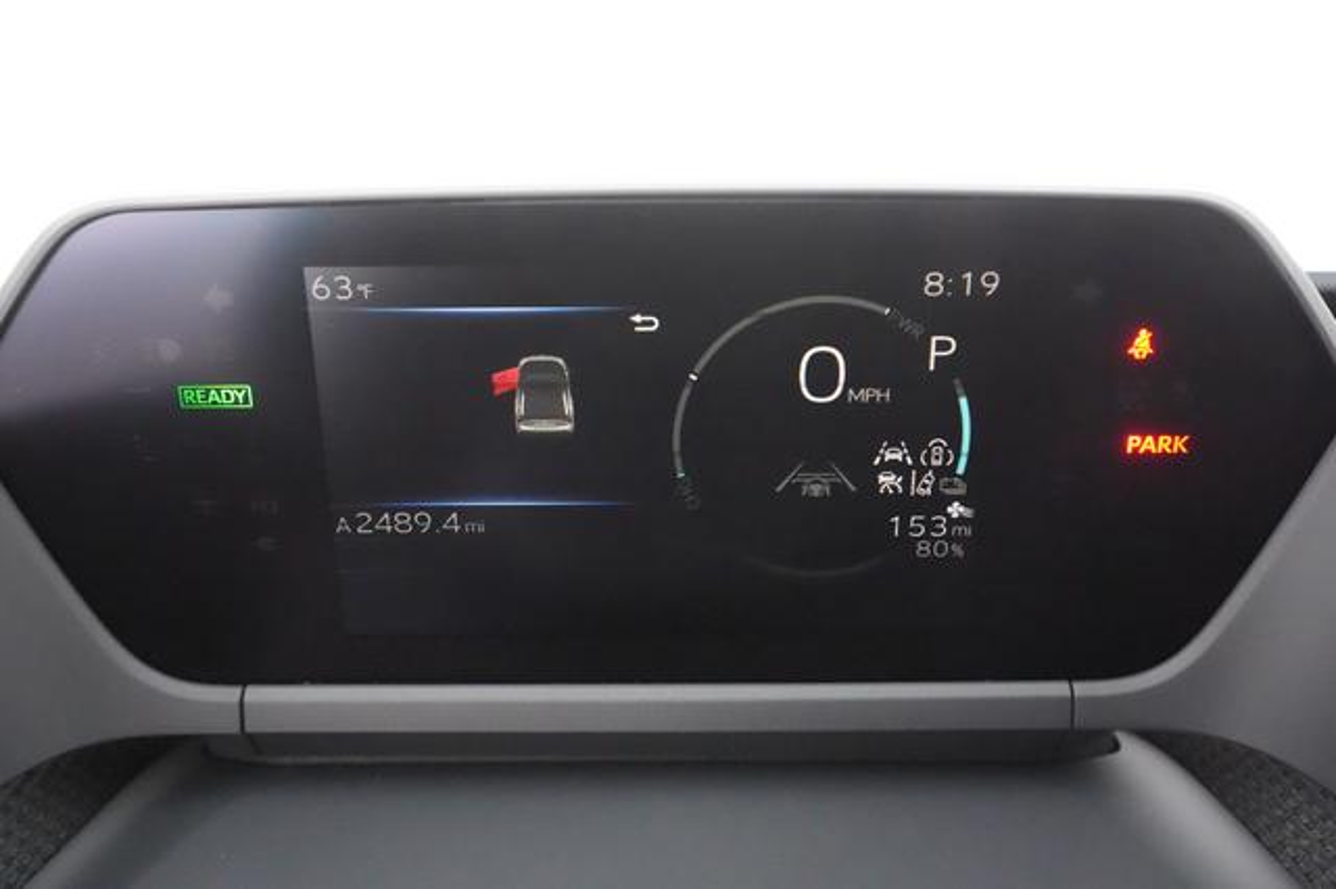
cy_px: 444
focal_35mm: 28
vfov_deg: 46.4
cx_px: 668
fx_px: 1039
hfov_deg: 65.5
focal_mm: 28
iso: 32000
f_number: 4.5
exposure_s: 1/100
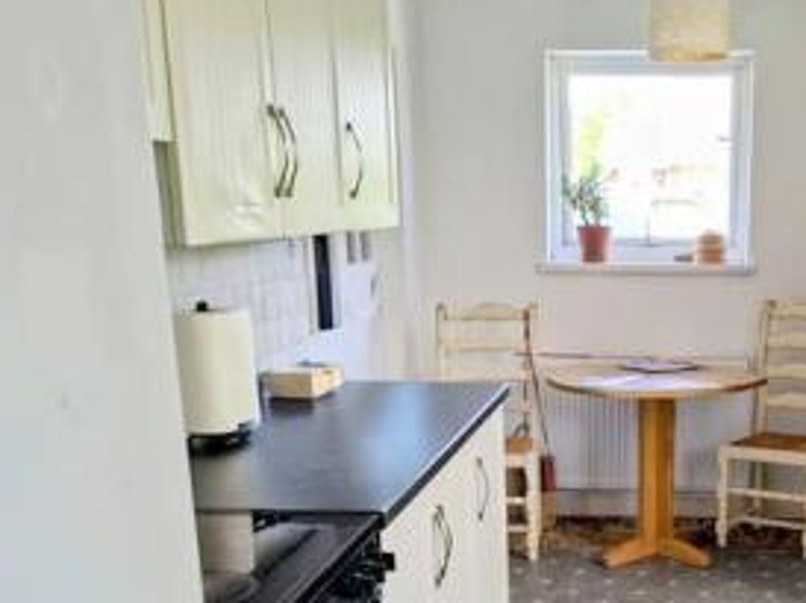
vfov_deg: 28.7
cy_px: 516
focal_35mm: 49
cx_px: 637
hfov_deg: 37.6
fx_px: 1140
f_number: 1.8
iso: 64
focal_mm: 5.54
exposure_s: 1/120
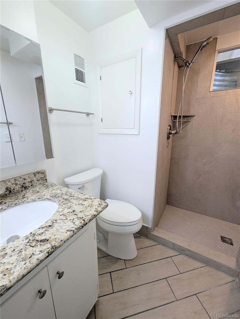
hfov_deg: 90.0
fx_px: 120
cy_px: 160
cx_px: 120
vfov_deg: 106.1
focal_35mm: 13
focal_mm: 1.95
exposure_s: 1/40
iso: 99
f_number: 2.2
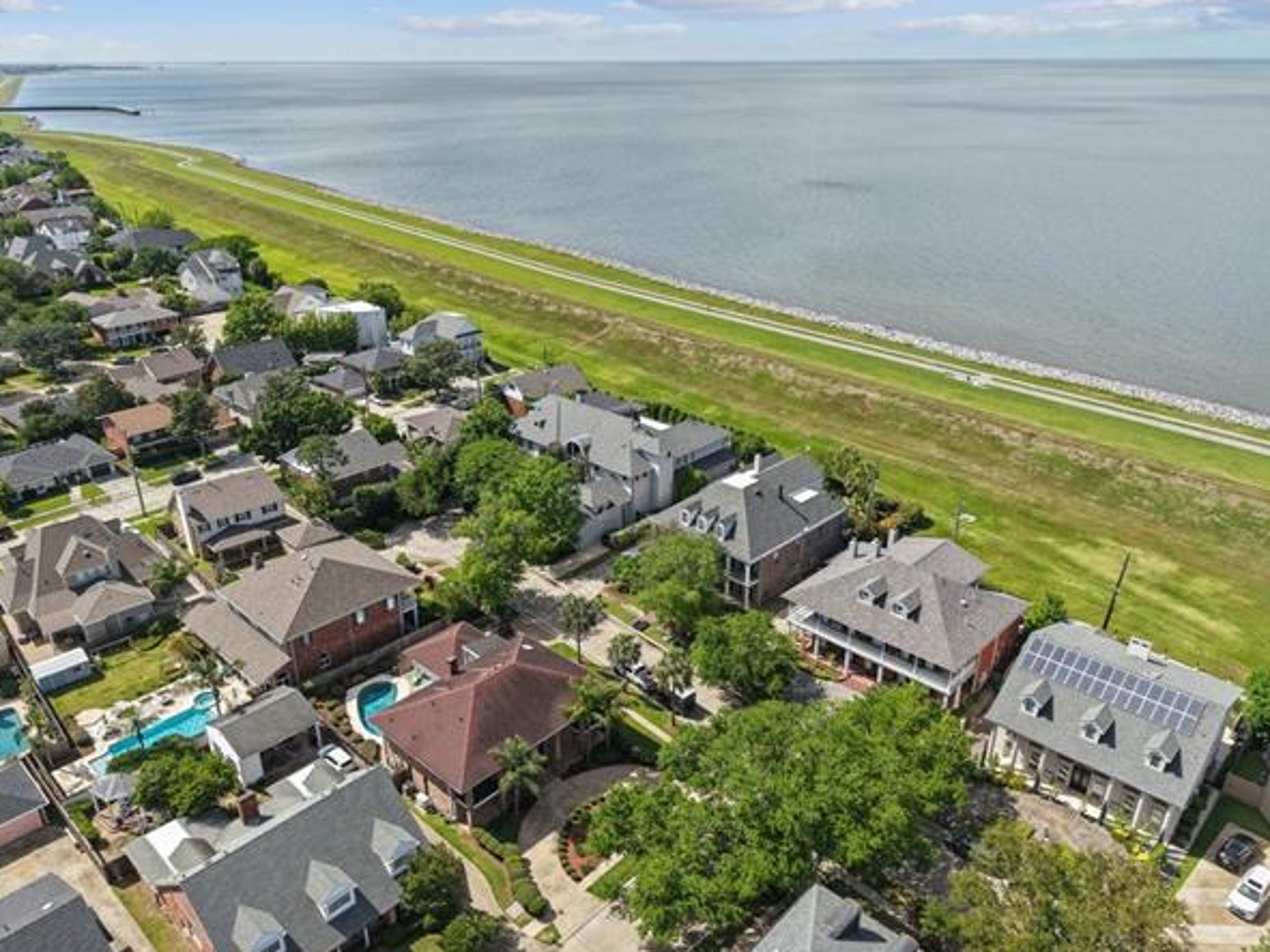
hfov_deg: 67.3
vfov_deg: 53.0
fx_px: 954
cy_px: 494
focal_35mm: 26
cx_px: 621
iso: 130
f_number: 1.8
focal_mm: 8.7
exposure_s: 1/3200
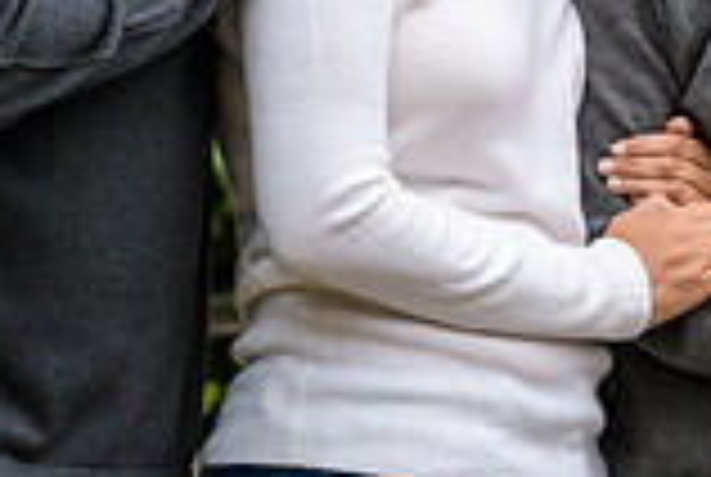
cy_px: -142
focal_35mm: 495
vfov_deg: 2.8
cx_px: 855
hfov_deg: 4.1
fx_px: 9795
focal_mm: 135
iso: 1000
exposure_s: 1/400
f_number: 5.6
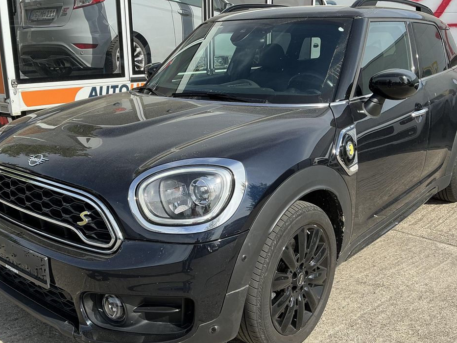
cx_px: 217
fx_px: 475
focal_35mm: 36
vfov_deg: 39.7
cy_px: 180
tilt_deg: -15.7
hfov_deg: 51.3
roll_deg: +1.7
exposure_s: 1/1055
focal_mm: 3
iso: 25
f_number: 1.8
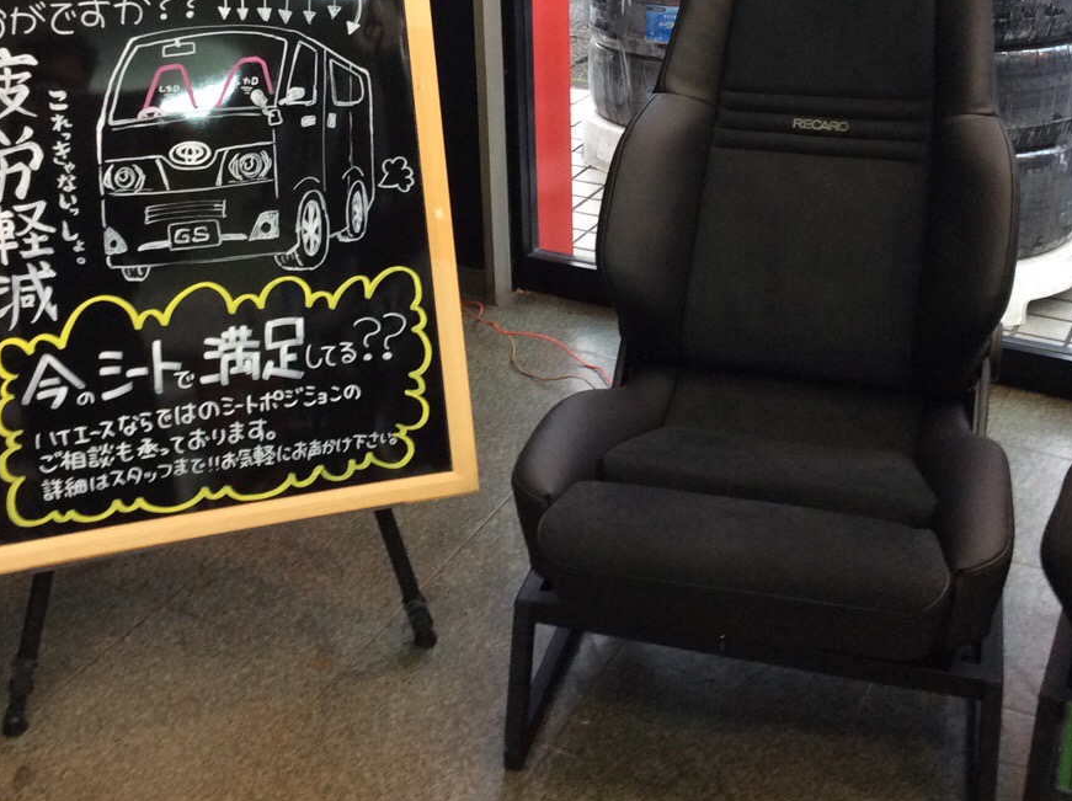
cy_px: 220
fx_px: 1454
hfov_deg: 40.5
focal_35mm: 47
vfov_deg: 30.4
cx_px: 528
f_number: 2.4
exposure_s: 1/24
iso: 100
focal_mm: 3.3
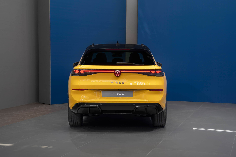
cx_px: 118
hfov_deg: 31.4
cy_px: 78
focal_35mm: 64
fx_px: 420
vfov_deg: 21.2
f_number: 11
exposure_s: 1/1.67
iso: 50
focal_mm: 64
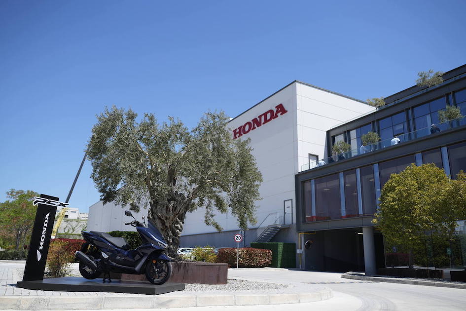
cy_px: 156
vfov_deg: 46.4
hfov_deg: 65.5
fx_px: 362
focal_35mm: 28
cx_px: 233
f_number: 2.5
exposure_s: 1/2500
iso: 100
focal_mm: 28
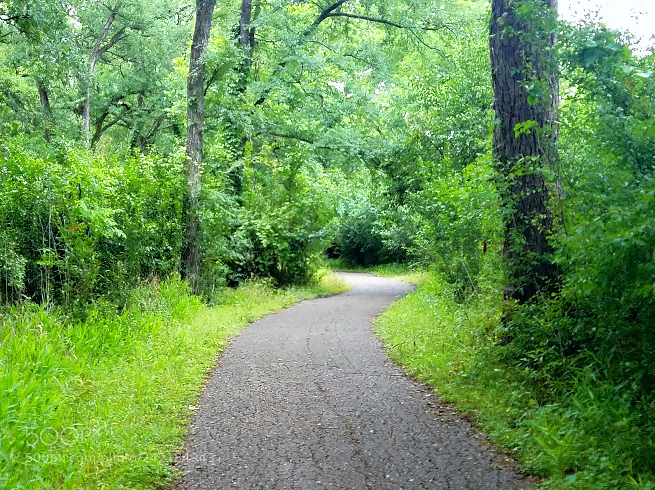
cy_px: 245
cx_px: 328
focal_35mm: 26
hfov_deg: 67.3
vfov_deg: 53.0
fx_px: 492
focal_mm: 4.2
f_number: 1.7
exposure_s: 1/750
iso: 160
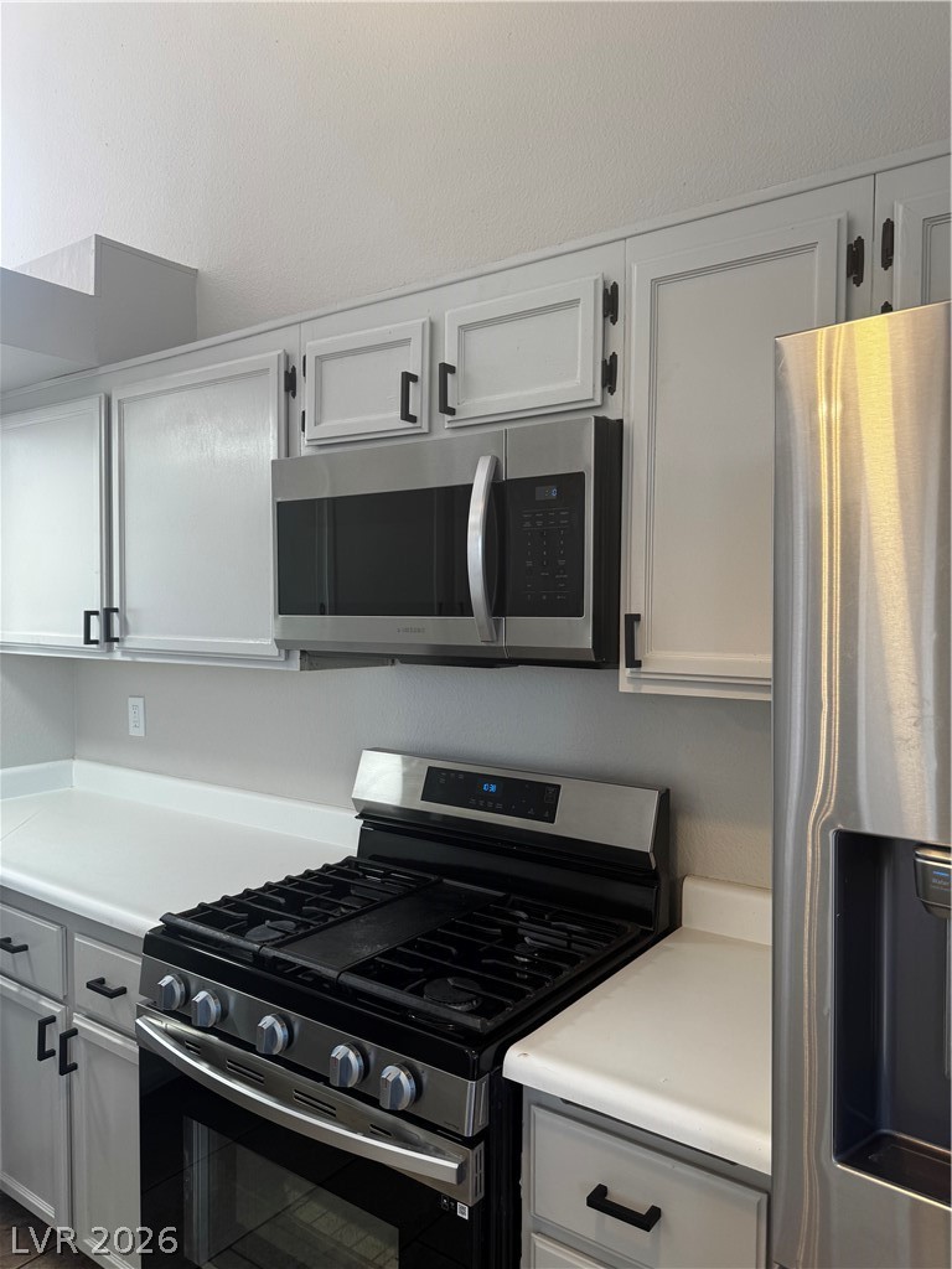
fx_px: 880
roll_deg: +0.2
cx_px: 476
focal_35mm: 24
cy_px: 634
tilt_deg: -1.4
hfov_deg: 56.8
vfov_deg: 71.6
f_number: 1.78
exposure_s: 1/120
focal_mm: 6.76
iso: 100
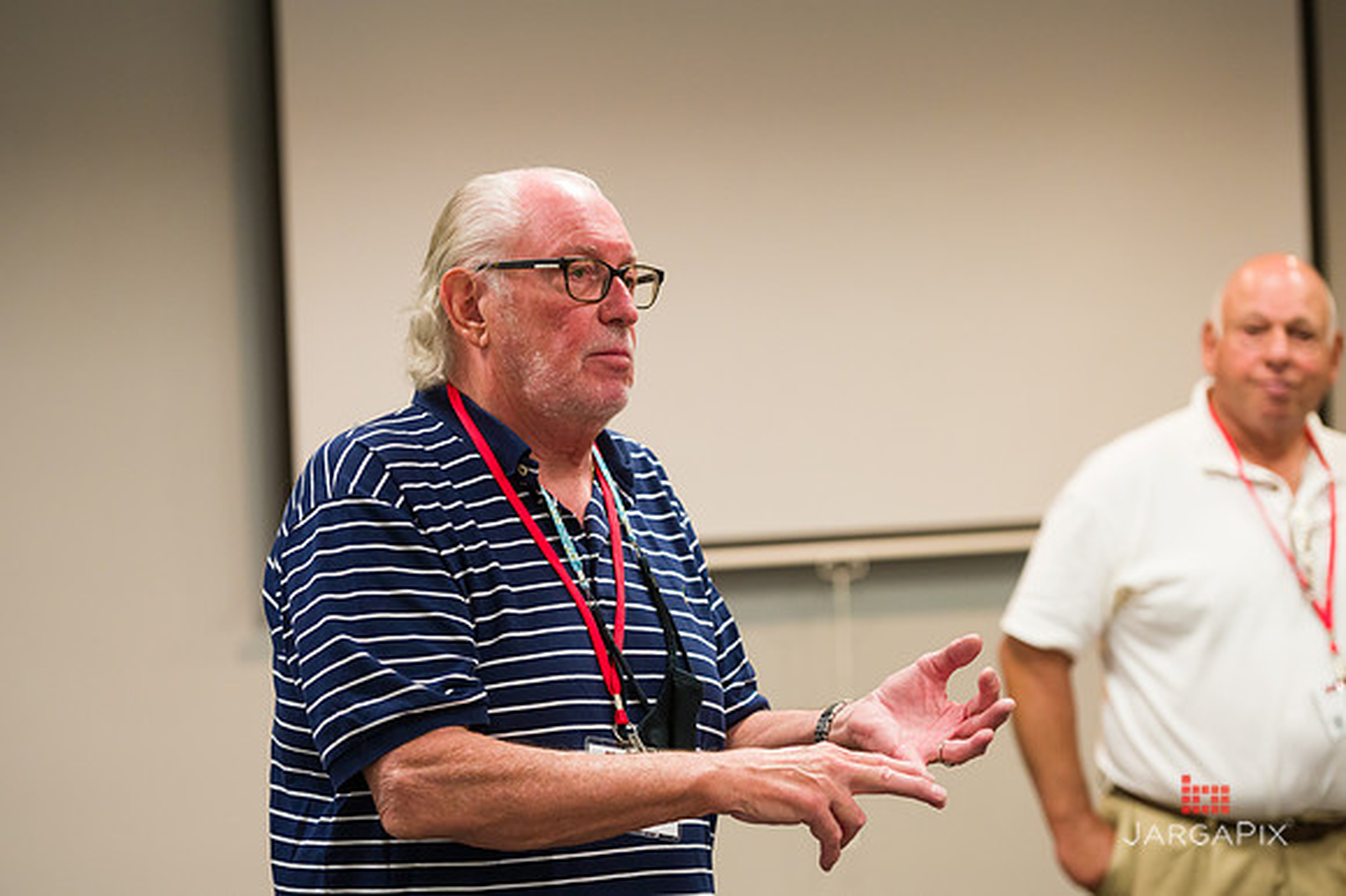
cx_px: 673
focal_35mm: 120
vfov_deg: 11.4
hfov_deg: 17.1
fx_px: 4484
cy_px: 448
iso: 2500
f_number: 3.2
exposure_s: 1/125
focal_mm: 120
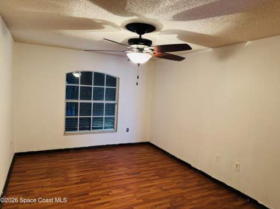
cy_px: 104
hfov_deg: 71.7
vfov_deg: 56.7
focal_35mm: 24
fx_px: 194
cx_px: 140
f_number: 1.78
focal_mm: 6.76
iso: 640
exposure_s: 1/60
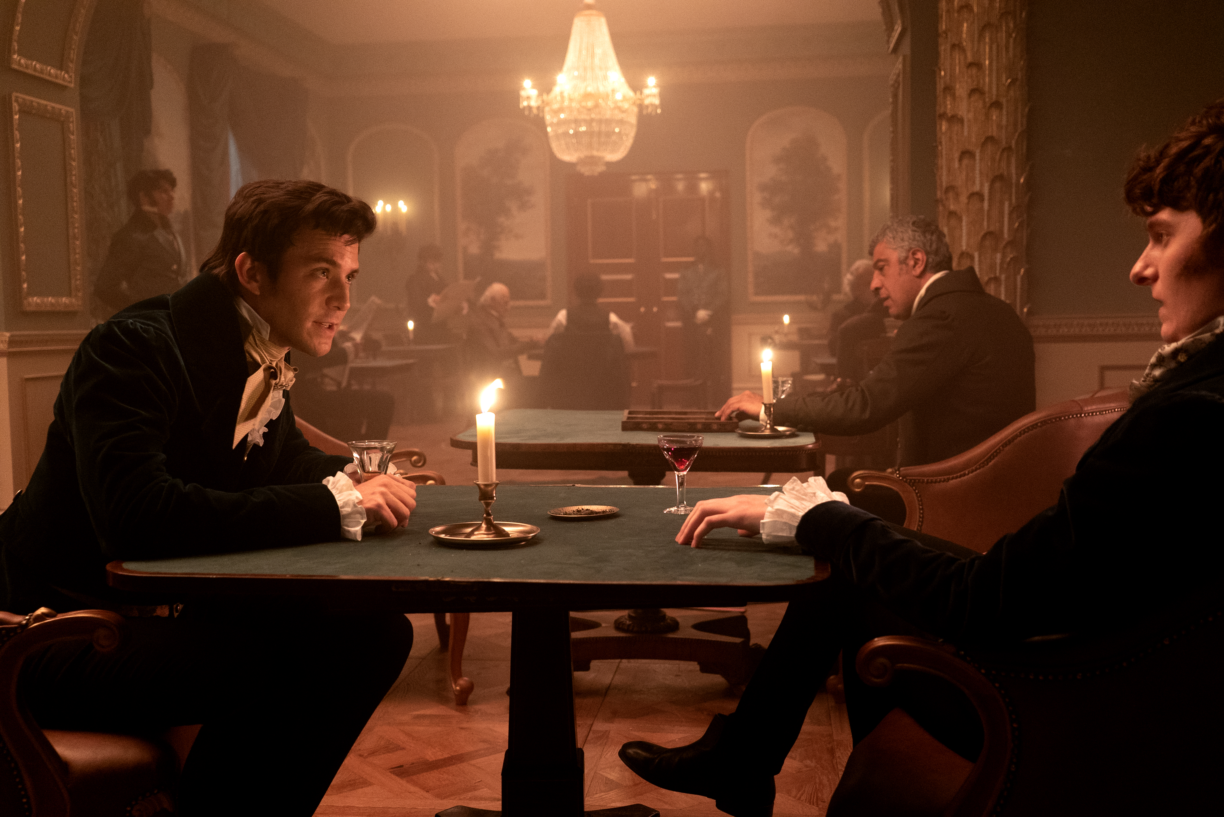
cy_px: 408
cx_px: 612
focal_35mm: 37
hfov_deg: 51.9
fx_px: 1259
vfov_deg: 36.0
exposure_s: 1/50
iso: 4000
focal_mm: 37
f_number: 4
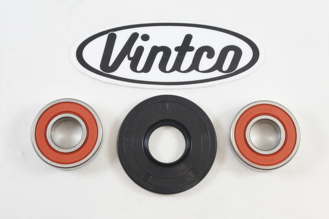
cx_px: 164
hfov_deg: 41.9
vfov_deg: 28.6
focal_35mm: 47
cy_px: 110
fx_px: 429
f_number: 4.5
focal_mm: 17.6
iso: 640
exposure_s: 1/125
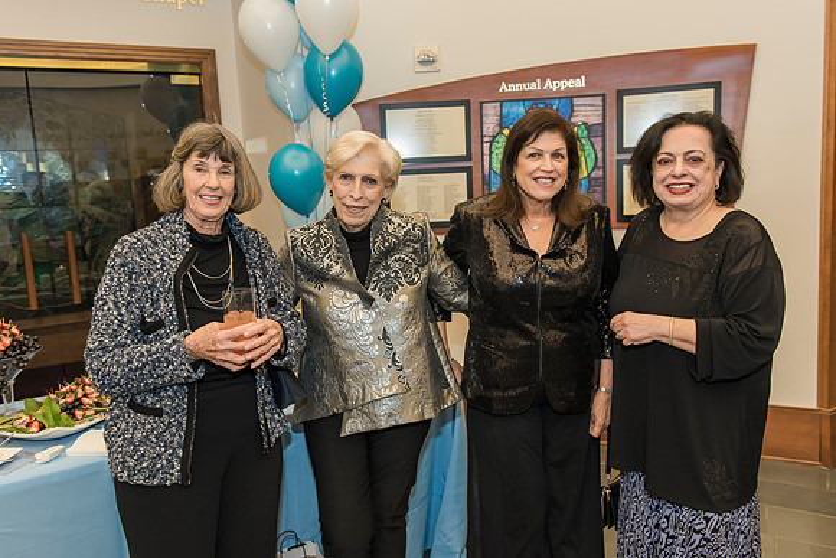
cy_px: 268
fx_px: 676
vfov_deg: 44.8
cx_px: 401
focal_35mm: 29
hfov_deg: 63.4
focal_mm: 28
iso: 1250
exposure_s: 1/100
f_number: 4
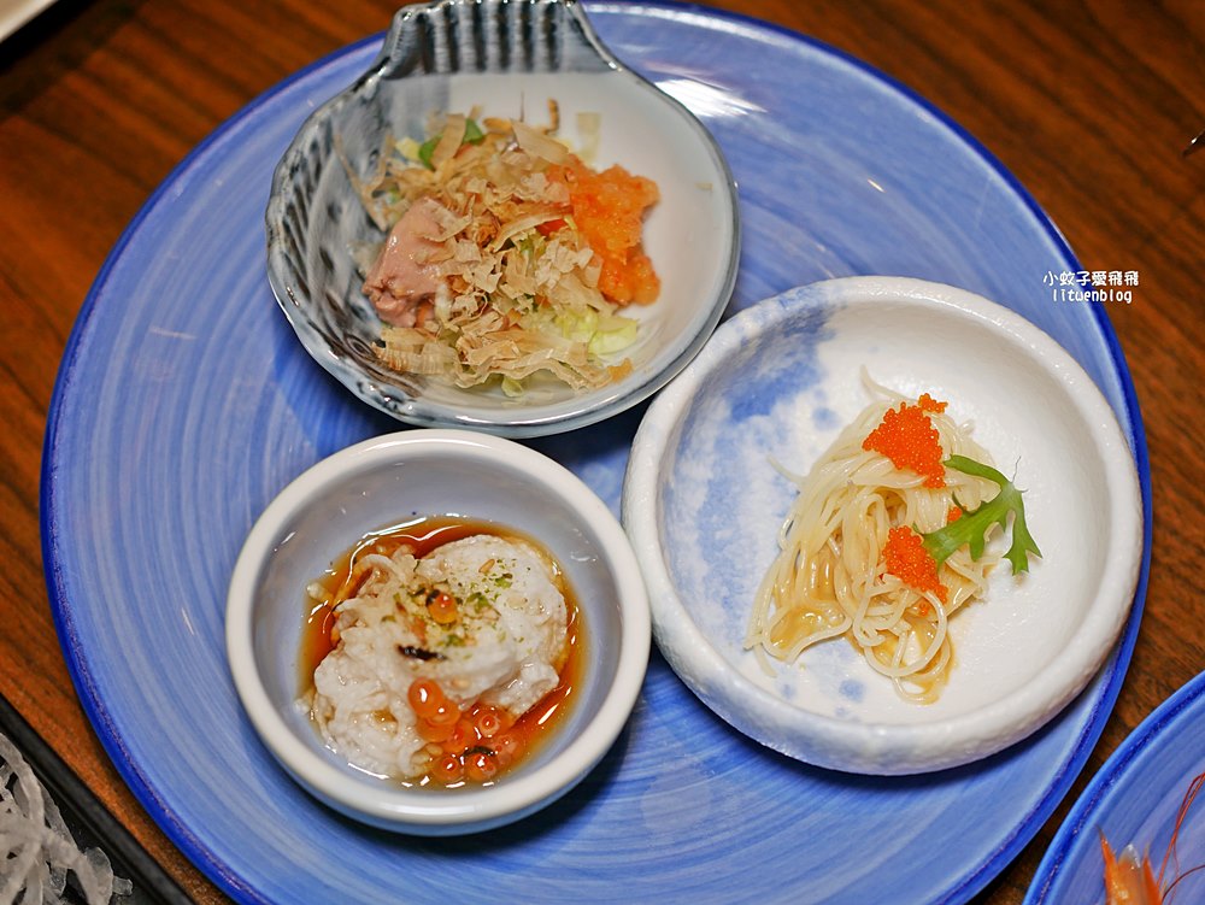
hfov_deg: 38.2
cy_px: 452
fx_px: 1741
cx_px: 602
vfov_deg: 29.1
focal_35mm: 50
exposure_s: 1/160
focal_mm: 25
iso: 200
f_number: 1.8
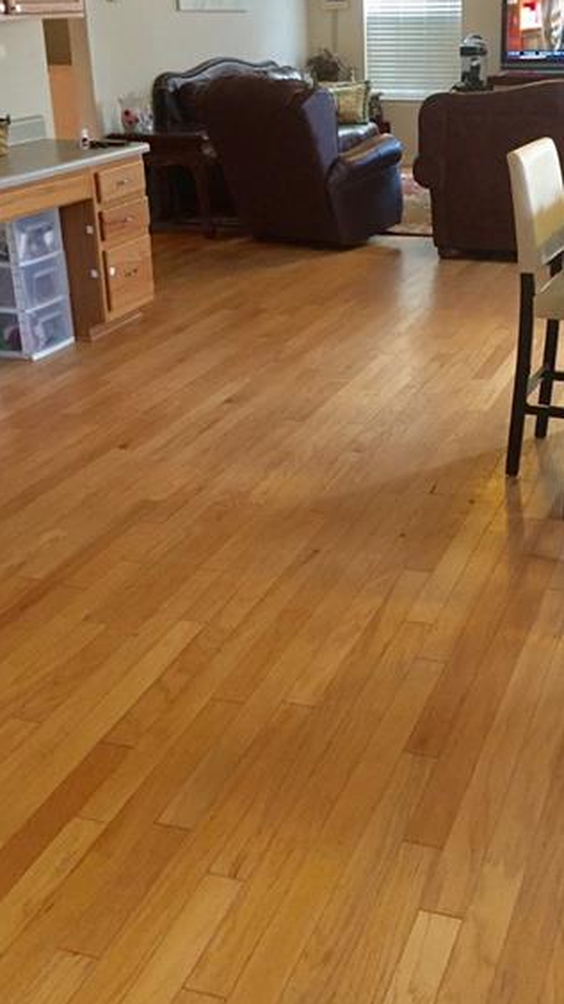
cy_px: 422
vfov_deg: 47.2
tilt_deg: -20.8
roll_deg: -0.2
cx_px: 395
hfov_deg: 27.5
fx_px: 1144
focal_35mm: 43
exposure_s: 1/30
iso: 160
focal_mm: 4.15
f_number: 2.2
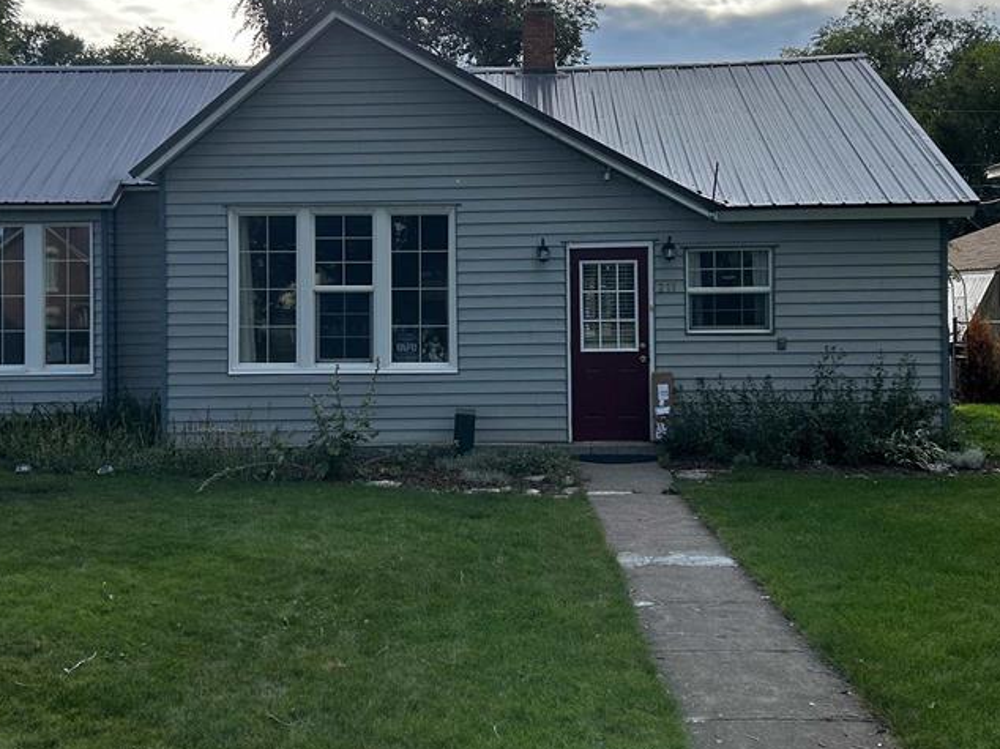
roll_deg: +1.1
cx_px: 479
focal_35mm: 42
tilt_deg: +0.2
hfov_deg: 44.8
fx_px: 1213
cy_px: 279
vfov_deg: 34.1
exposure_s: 1/2513
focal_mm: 5.7
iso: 50
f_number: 1.5
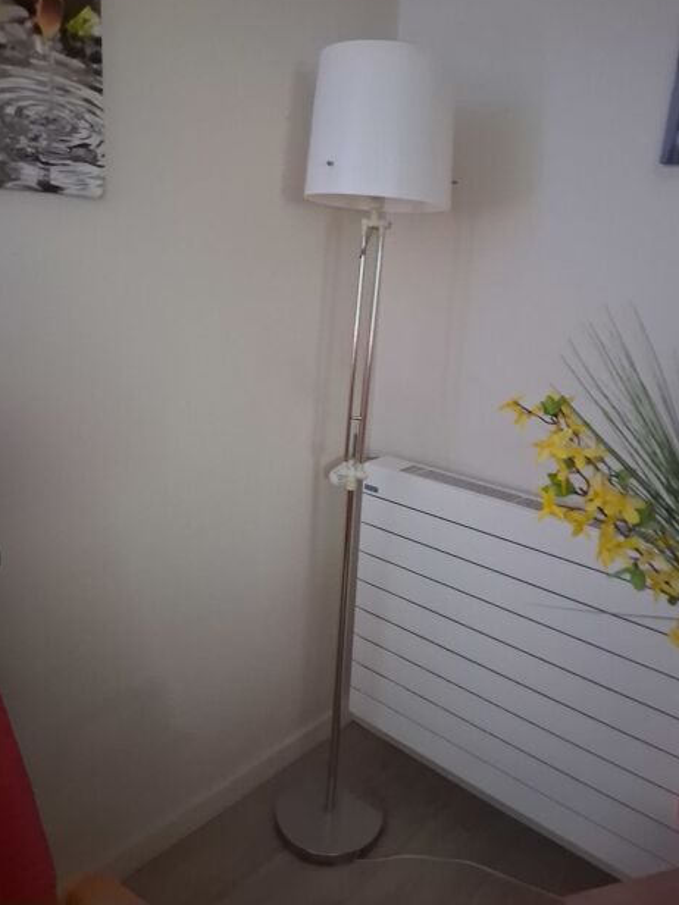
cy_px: 448
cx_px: 350
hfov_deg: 51.3
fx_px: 706
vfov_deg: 65.3
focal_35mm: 27
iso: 1250
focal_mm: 3.98
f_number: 1.8
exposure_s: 1/20
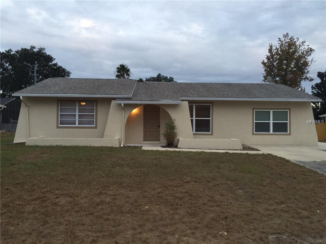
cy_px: 122
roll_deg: -1.3
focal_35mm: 29
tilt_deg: +0.2
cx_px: 163
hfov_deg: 61.7
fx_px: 273
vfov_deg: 48.2
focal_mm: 4.15
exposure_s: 1/60
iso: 32
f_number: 2.2
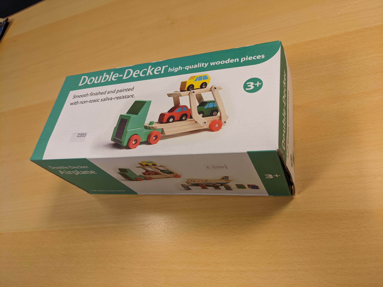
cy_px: 144
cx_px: 192
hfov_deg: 65.3
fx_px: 299
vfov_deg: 51.4
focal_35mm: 27
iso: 159
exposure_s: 1/99.9
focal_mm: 4.38
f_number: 1.73
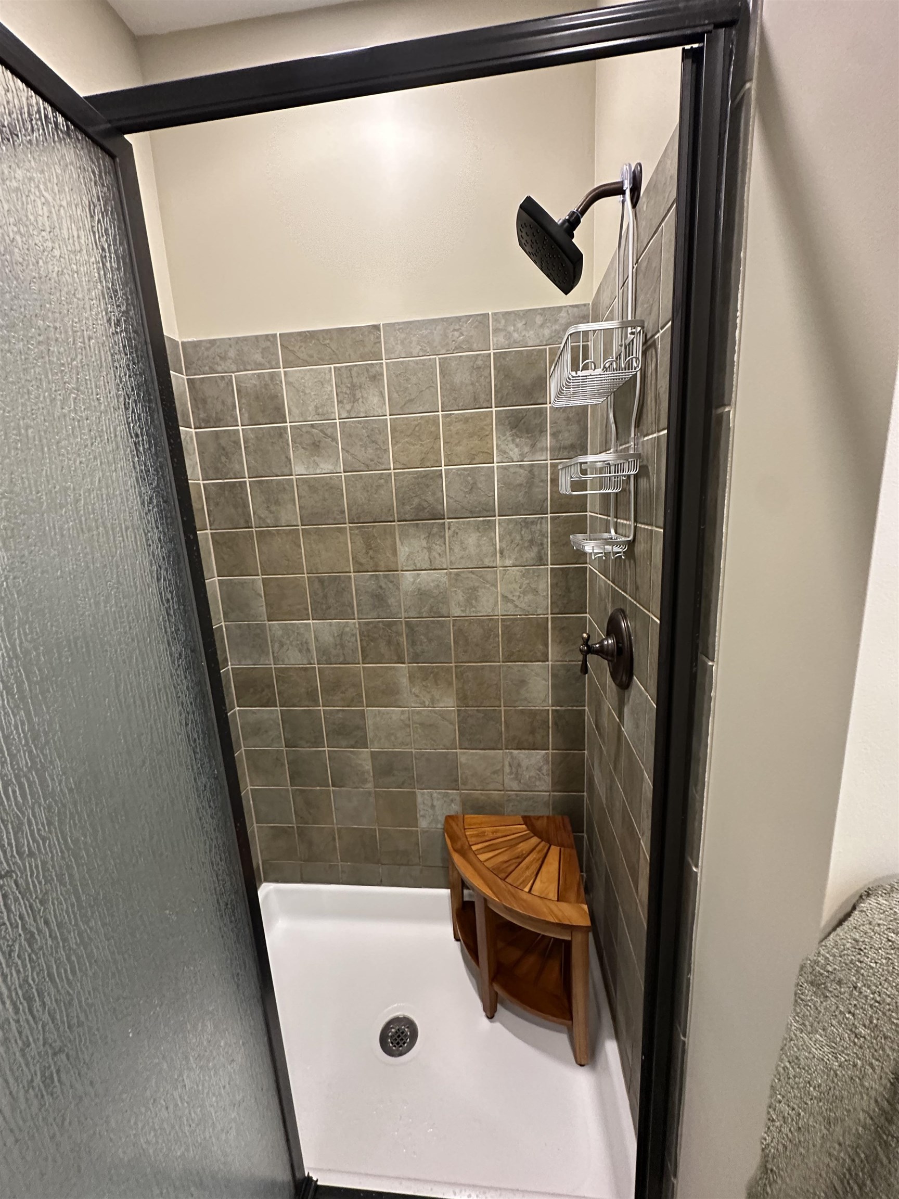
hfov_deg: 85.7
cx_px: 450
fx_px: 485
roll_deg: +2.2
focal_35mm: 14
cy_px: 600
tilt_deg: -10.0
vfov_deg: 102.1
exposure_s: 1/60
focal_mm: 2.22
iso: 400
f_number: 2.2
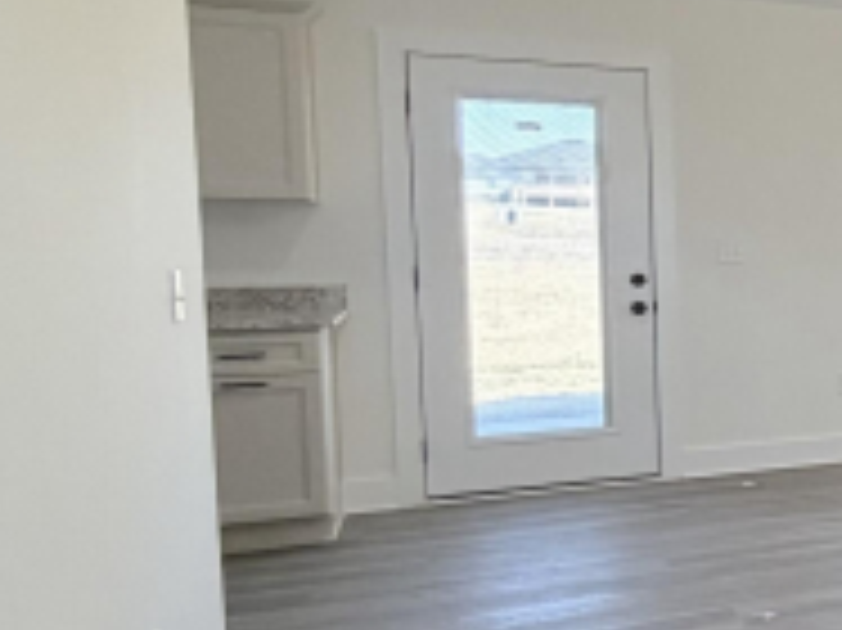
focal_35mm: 50
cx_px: 1389
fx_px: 1215
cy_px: 306
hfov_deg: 24.6
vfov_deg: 29.1
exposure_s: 1/120
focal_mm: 2.22
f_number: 2.2
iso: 200
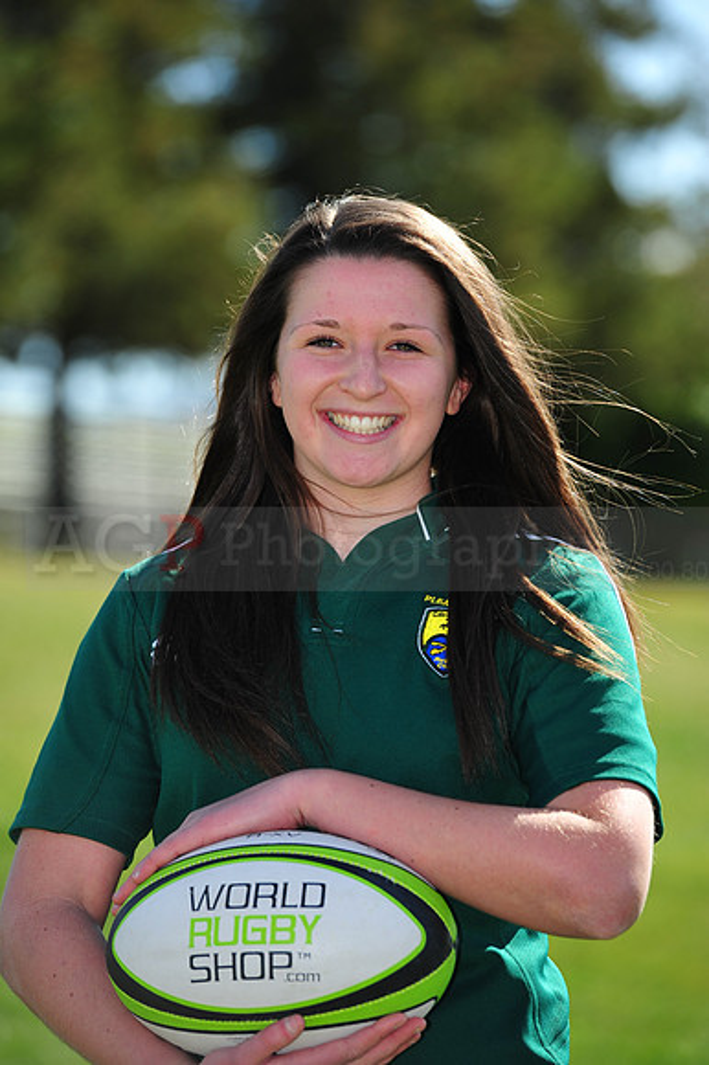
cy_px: 532
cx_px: 354
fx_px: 5915
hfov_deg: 6.9
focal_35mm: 200
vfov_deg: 10.3
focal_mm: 200
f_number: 4.5
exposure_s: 1/640
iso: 200
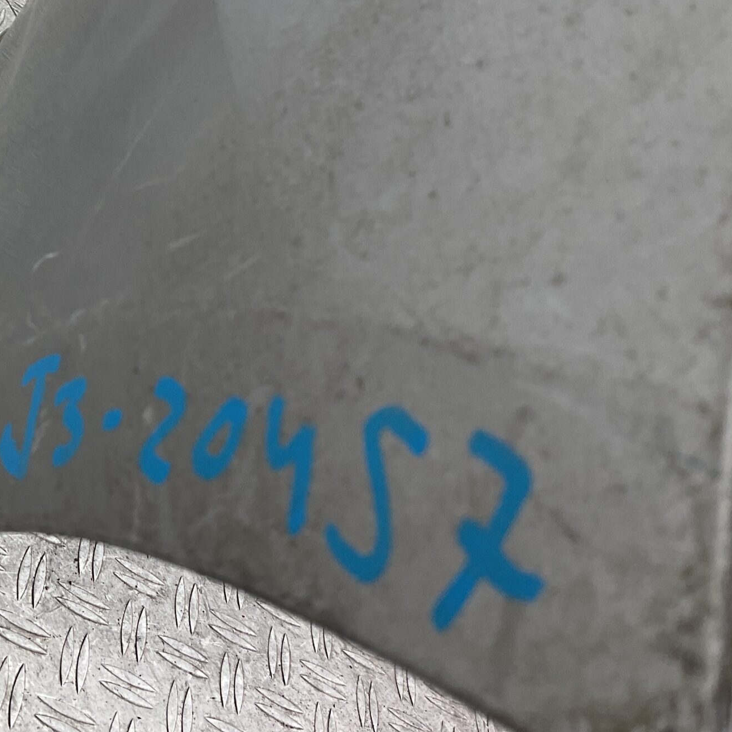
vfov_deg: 33.5
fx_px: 1196
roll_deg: -42.1
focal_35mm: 50
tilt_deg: -35.7
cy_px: 210
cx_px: 88
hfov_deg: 32.5
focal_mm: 3
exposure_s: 1/120
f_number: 1.8
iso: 32
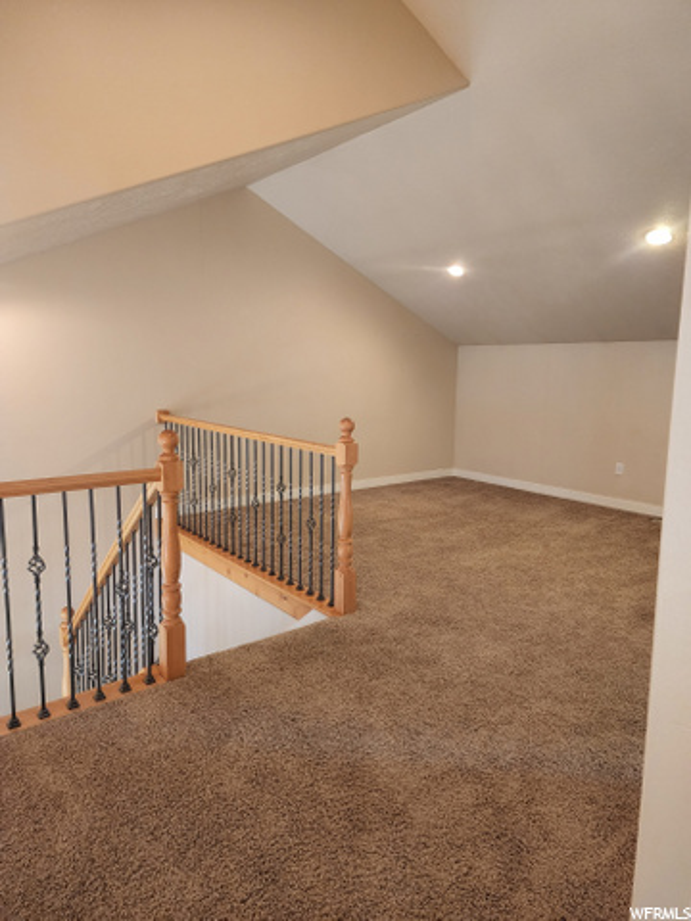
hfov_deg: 58.9
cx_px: 346
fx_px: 612
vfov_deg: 73.9
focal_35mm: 23
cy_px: 460
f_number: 1.8
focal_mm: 6.4
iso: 800
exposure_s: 1/120
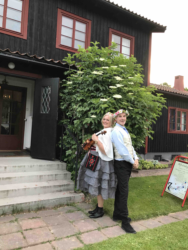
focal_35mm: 28
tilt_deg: +3.3
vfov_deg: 63.4
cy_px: 125
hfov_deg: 49.7
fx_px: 203
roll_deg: -3.2
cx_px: 94
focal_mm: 3.99
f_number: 1.8
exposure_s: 1/33
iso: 20
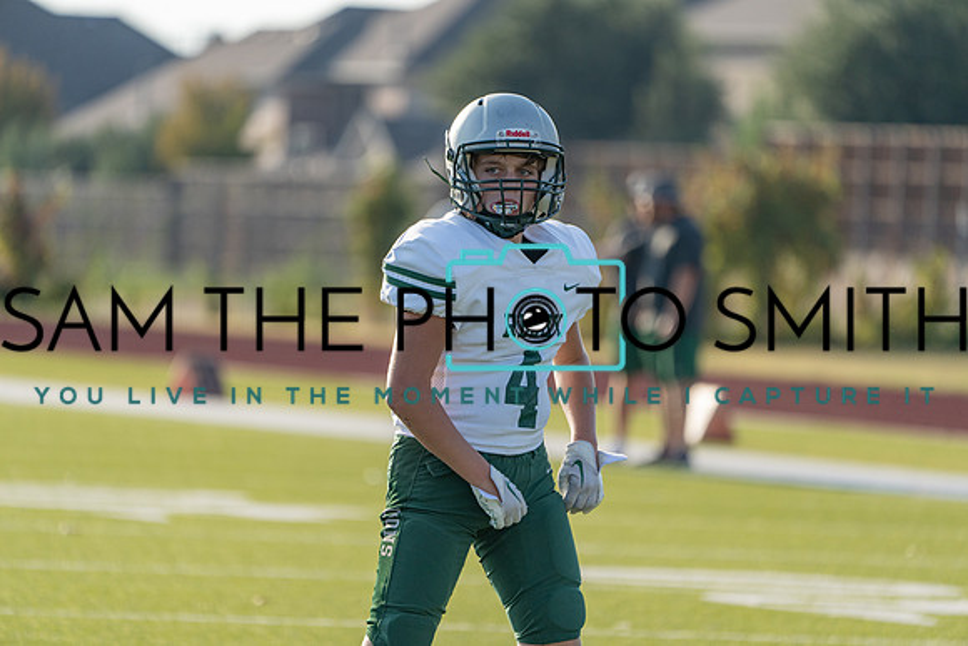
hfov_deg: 5.2
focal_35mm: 400
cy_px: 323
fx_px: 10758
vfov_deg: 3.4
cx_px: 484
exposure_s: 1/1250
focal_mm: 400
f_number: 5.6
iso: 400
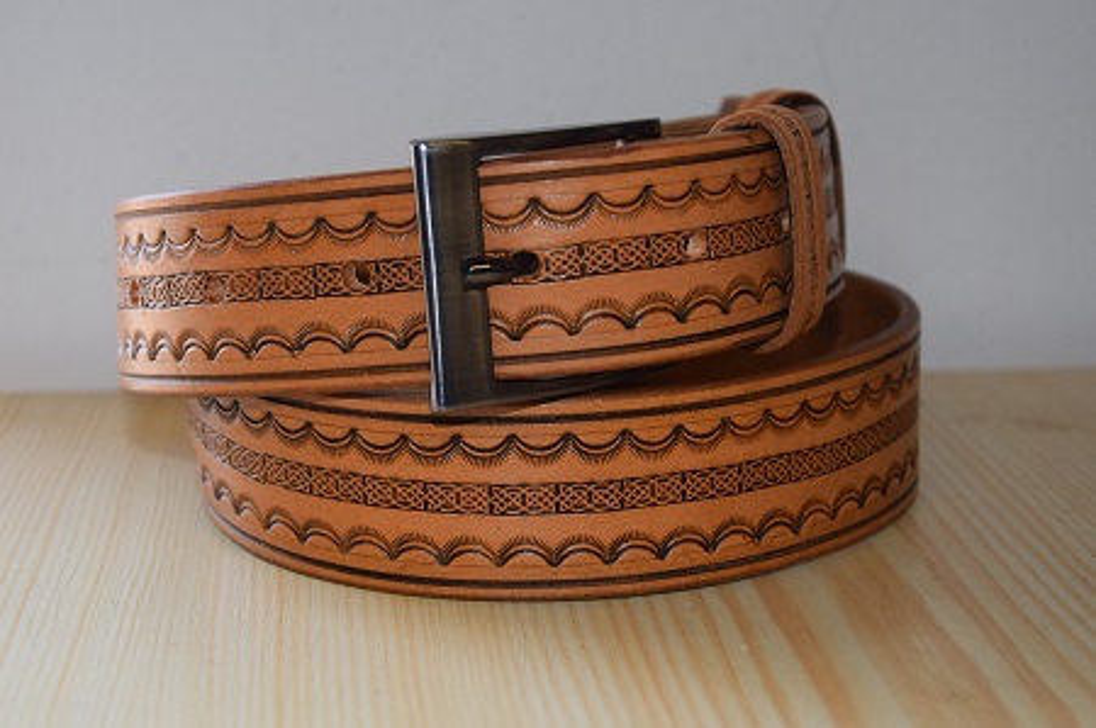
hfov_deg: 33.4
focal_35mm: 60
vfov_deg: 22.6
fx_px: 1825
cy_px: 364
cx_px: 548
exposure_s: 1/125
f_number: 5
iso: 1000
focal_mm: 40
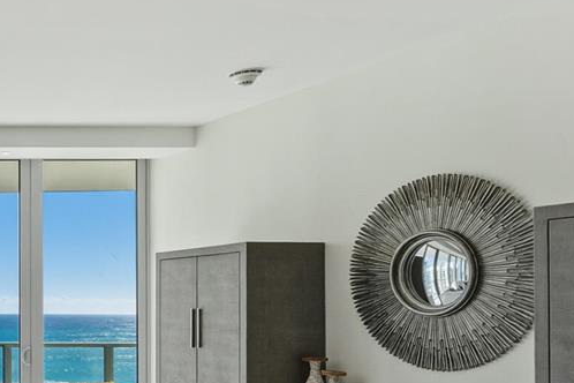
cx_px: -316
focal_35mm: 45
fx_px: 717
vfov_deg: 29.2
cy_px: 305
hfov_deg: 27.4
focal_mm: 14
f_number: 9
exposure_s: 1/250
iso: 250
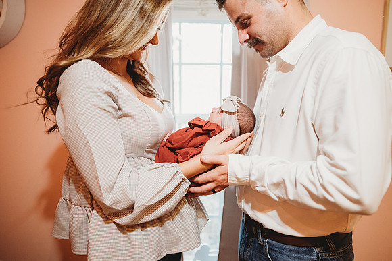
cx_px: 196
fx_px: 261
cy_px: 130
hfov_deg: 73.7
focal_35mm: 24
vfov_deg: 53.2
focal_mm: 24
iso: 1600
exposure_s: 1/160
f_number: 1.8
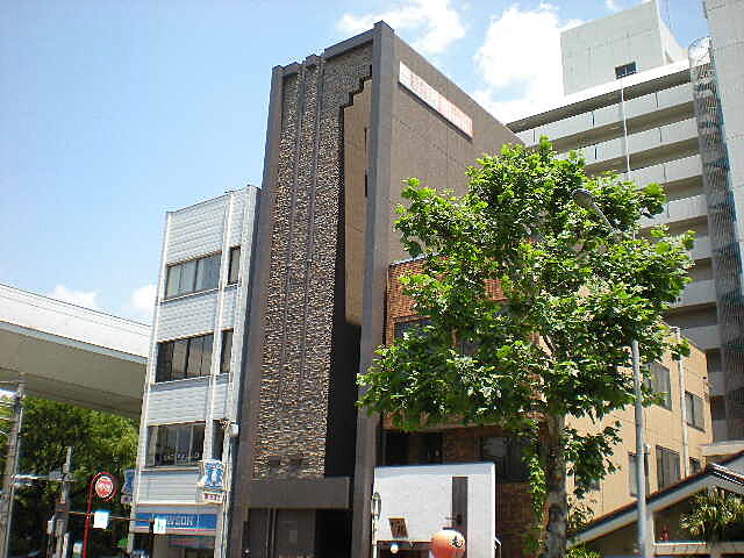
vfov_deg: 37.7
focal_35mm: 38
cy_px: 279
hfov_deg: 49.0
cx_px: 372
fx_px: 817
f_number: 4.6
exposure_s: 1/363
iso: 89
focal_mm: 6.3
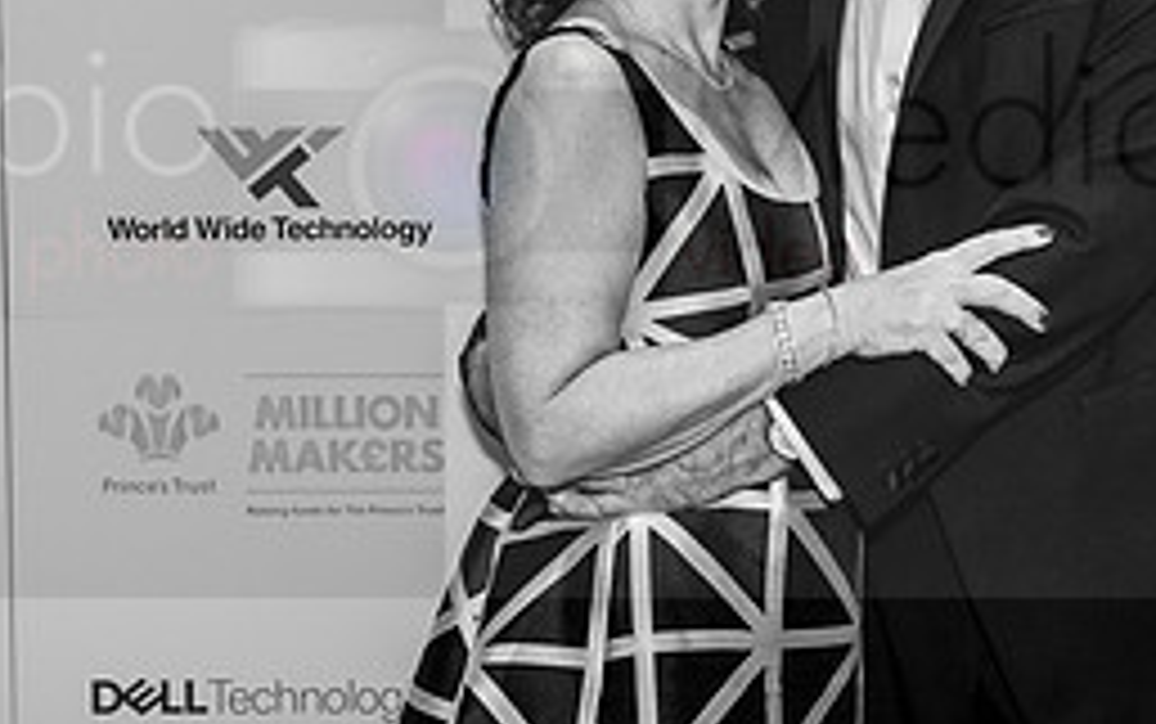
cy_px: 160
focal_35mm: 85
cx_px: 450
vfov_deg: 15.3
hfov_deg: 24.3
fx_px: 2680
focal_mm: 36
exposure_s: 1/100
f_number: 4.5
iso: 3200
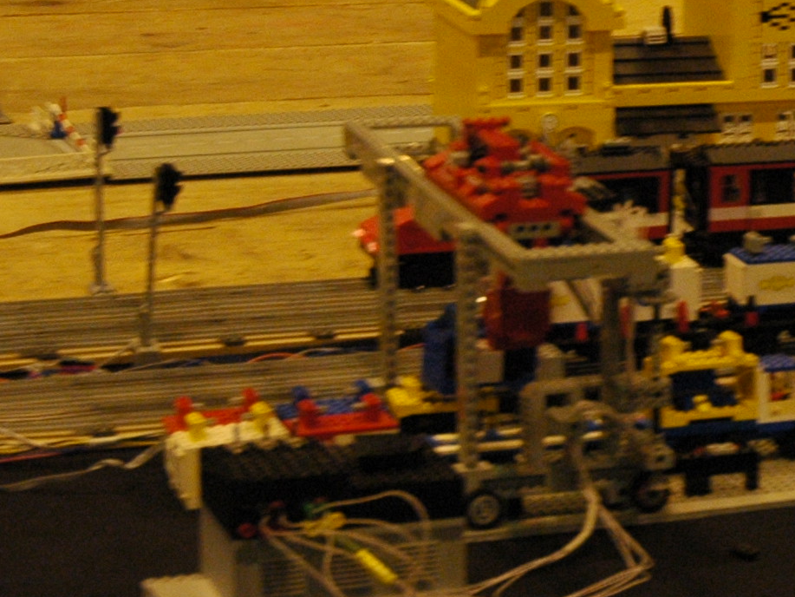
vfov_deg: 10.1
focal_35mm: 147
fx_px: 3367
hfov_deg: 13.1
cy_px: 148
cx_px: 971
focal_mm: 31
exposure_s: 1/30
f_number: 4
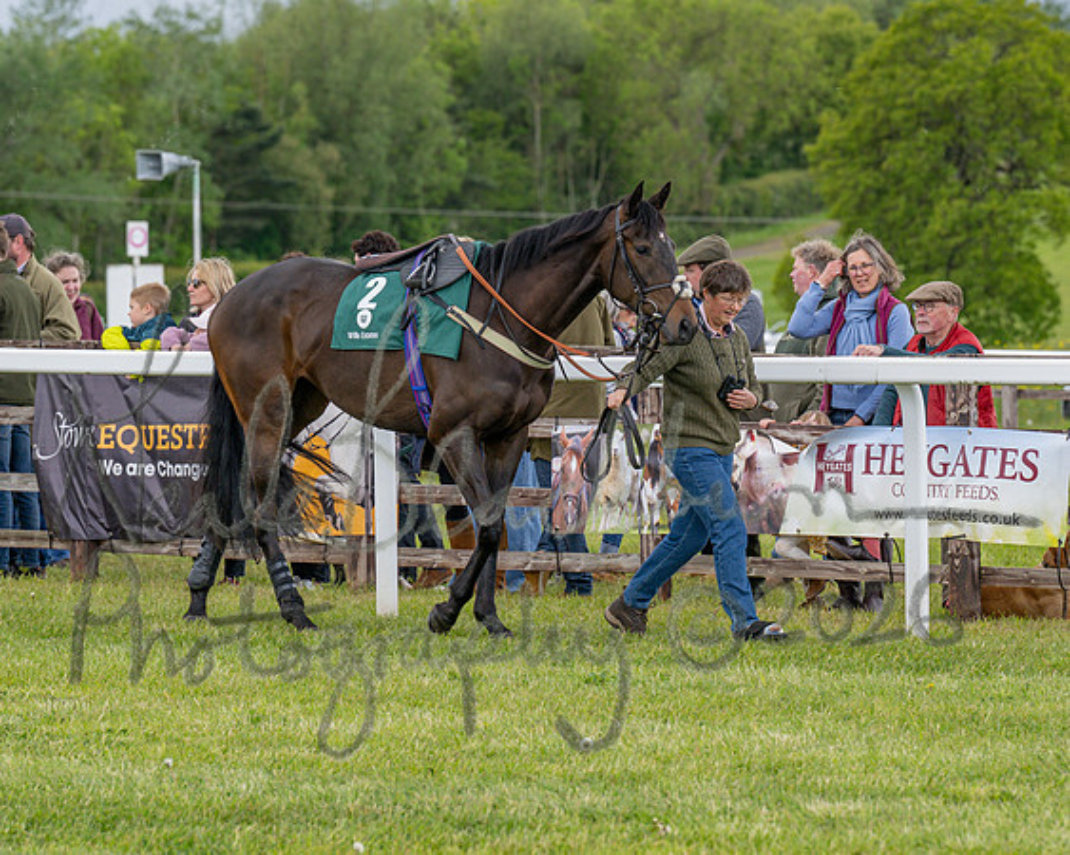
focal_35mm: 253
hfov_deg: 7.6
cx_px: 535
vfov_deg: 6.1
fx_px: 8010
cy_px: 428
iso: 400
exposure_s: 1/800
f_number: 5
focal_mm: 145
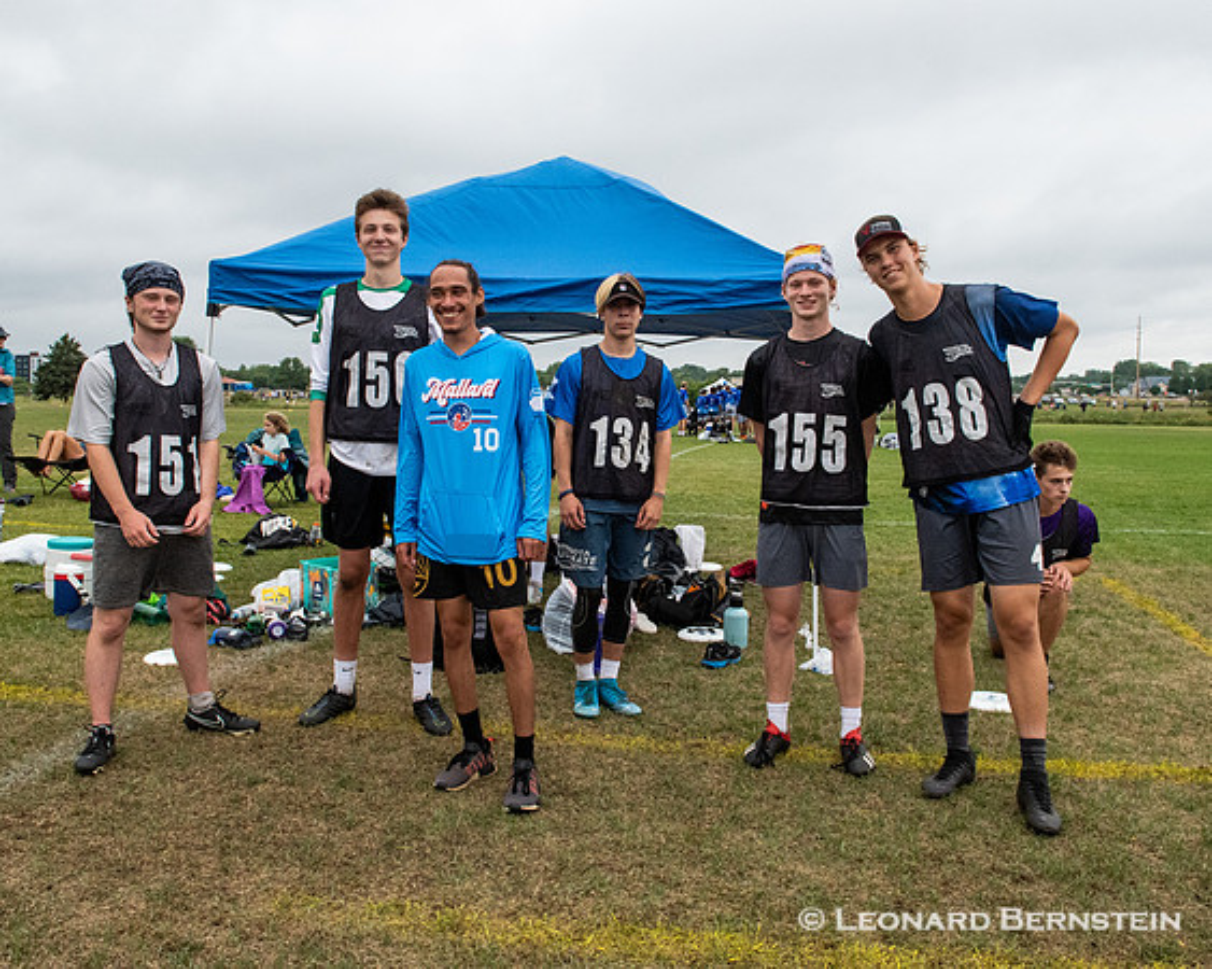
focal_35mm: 32
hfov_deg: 55.7
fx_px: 1148
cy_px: 459
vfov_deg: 45.7
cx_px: 611
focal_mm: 18
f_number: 9
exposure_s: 1/1000
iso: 1600
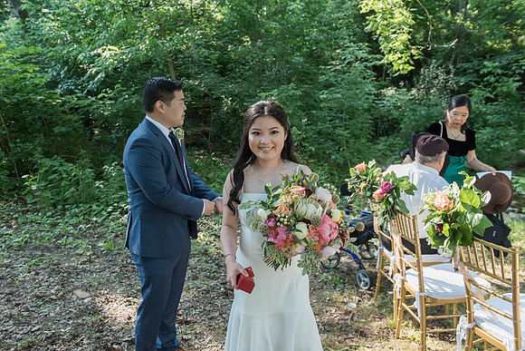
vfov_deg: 42.3
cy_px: 176
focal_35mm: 31
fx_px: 452
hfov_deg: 60.3
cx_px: 262
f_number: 4.5
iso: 1000
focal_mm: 31
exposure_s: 1/400
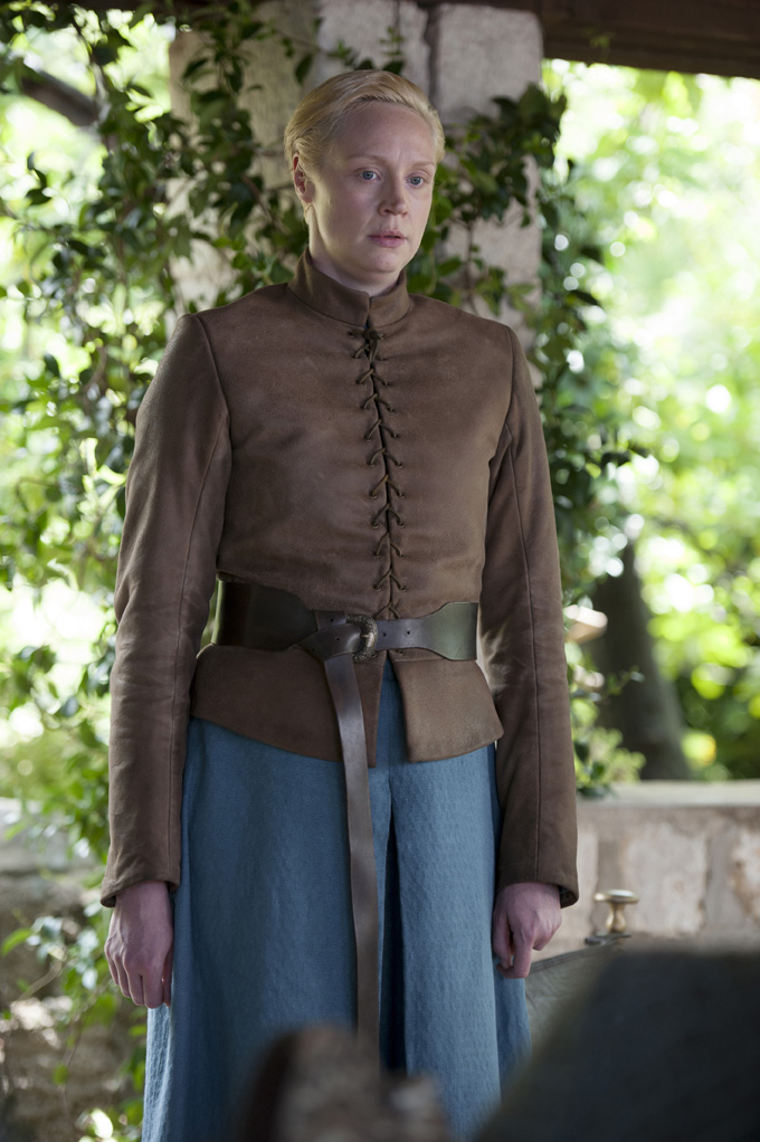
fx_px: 3488
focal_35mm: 110
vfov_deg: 18.6
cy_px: 571
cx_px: 380
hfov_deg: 12.4
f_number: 2.8
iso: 500
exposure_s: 1/320
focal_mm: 110
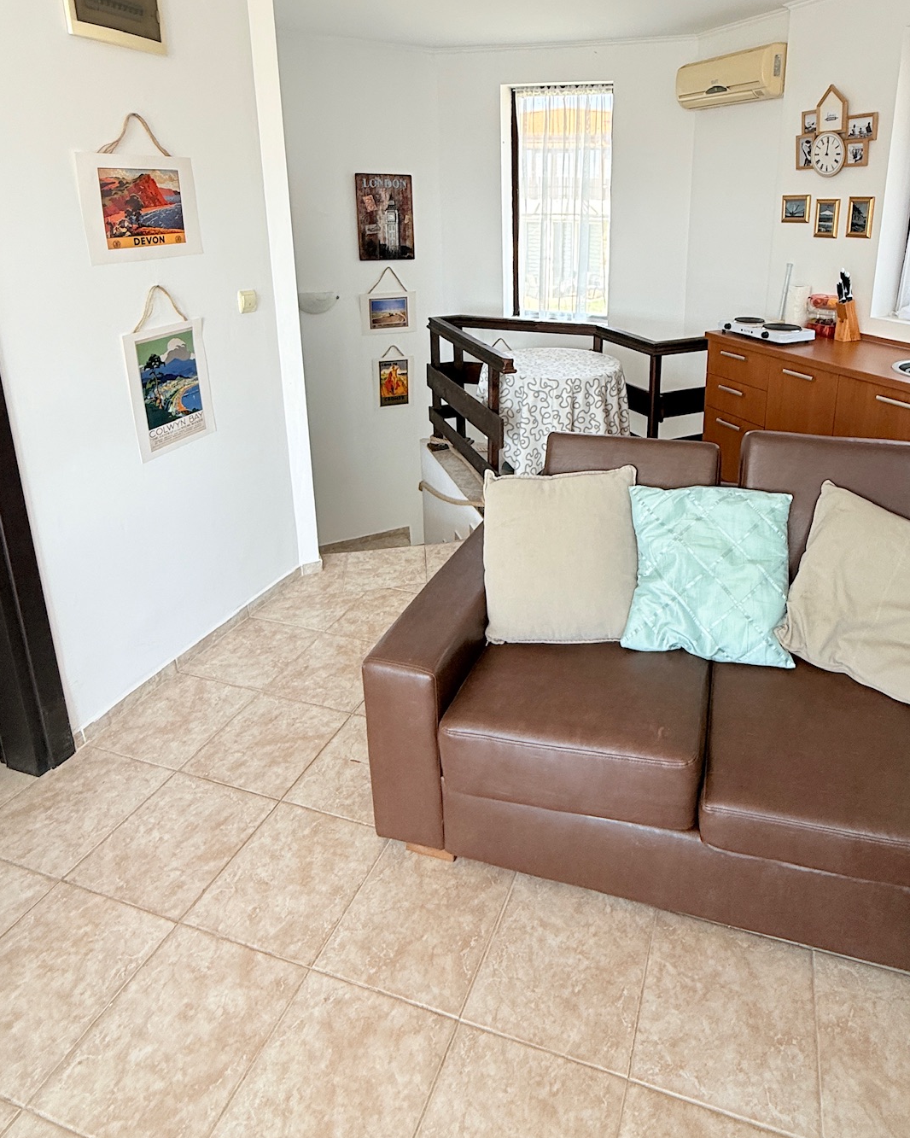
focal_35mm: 21
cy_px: 382
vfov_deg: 75.3
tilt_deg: -14.1
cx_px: 572
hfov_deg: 64.5
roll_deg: -1.3
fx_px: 707
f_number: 2.2
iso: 80
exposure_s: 1/99
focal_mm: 2.22
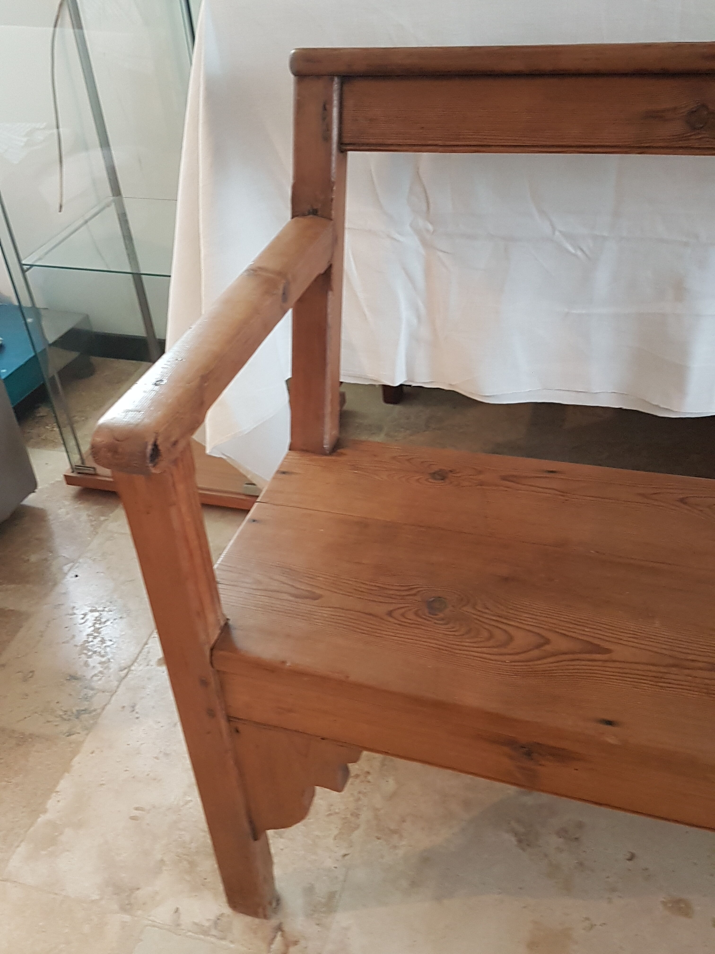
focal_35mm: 26
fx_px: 716
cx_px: 358
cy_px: 477
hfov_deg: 53.1
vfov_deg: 67.3
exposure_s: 1/19
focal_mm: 4.2
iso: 200
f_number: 1.7
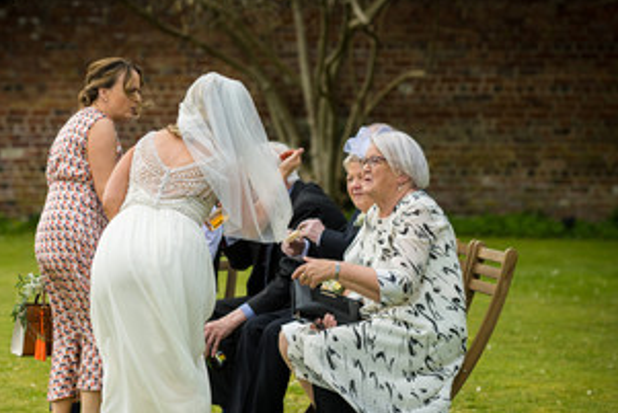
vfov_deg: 8.1
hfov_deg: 12.1
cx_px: 236
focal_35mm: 169
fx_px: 2902
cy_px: 224
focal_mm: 110
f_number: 2.8
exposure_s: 1/640
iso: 100
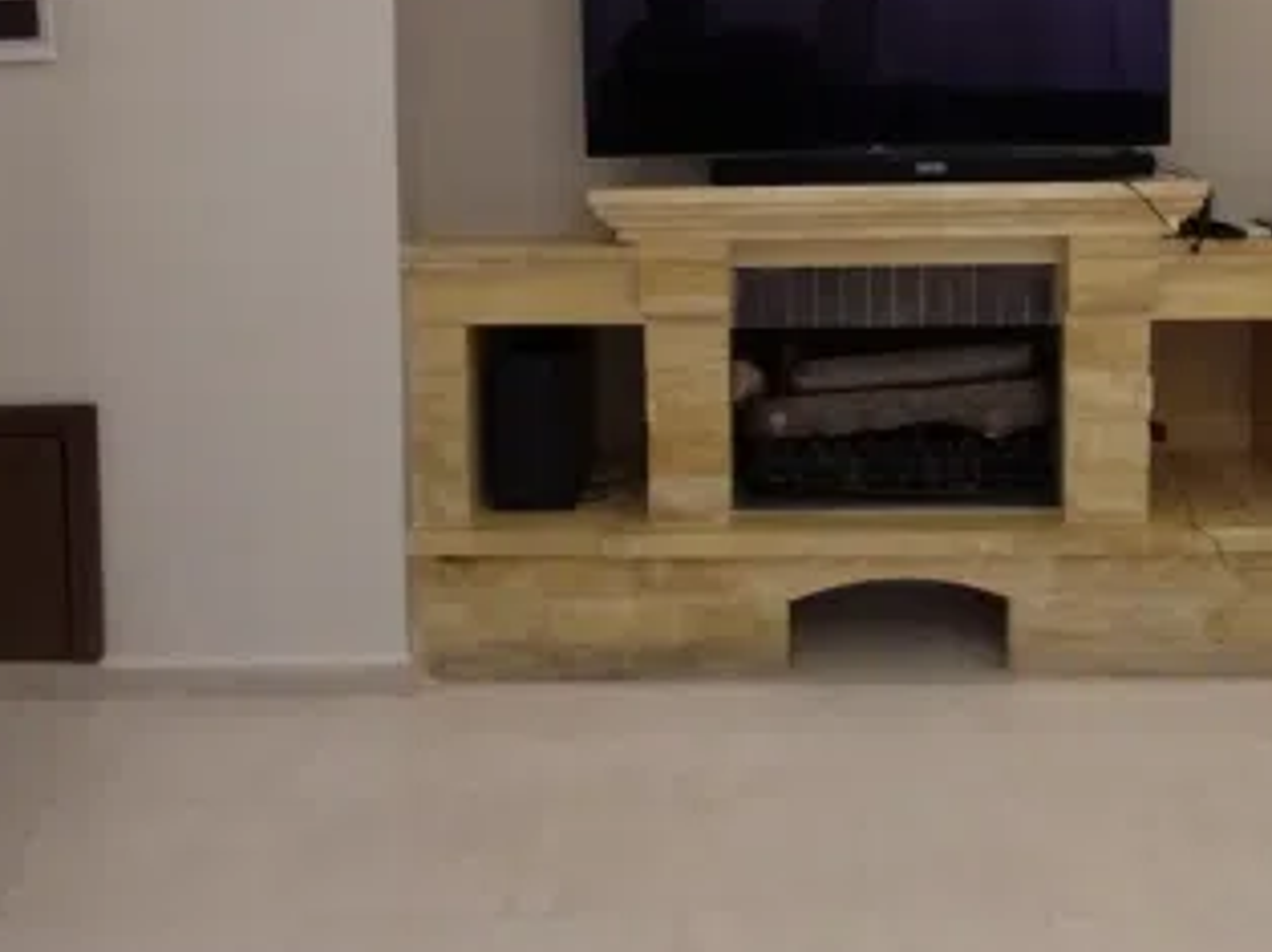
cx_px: 843
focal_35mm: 29
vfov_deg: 44.6
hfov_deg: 60.3
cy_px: 128
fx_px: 1065
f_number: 2.2
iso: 125
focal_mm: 1.3
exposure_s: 1/50
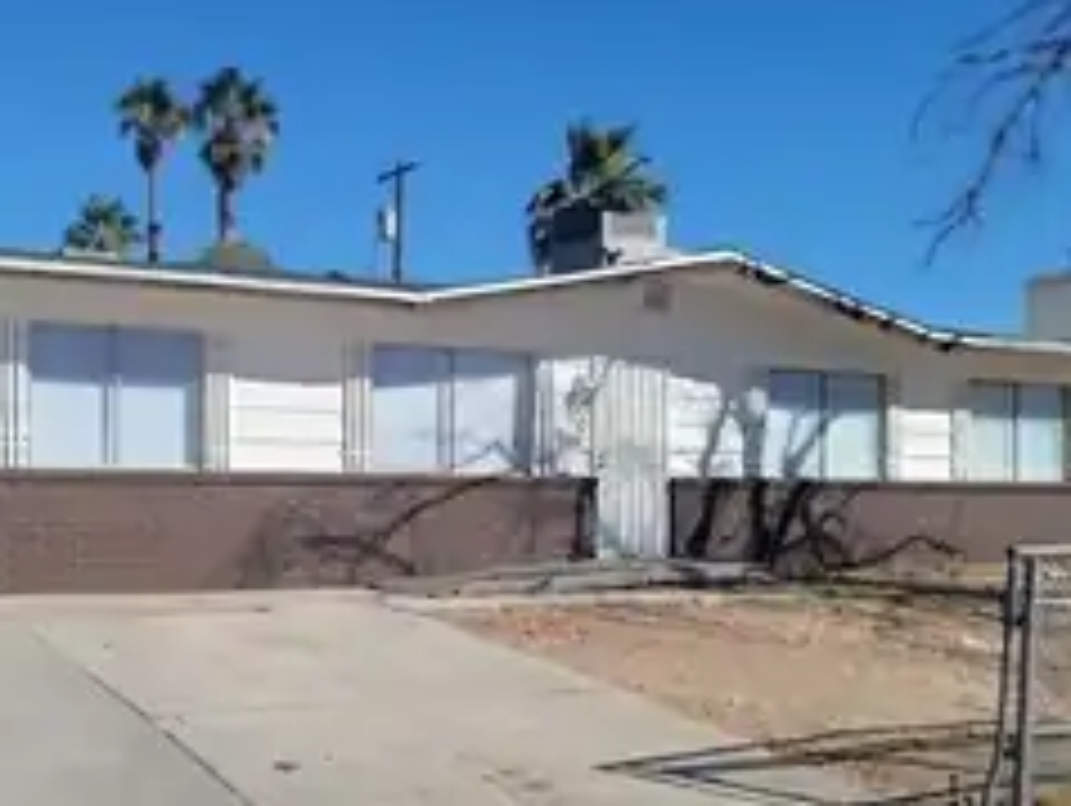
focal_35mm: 42
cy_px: 473
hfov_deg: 44.1
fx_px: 1301
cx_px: 356
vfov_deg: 34.3
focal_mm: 7
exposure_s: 1/1182
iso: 20
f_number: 1.8
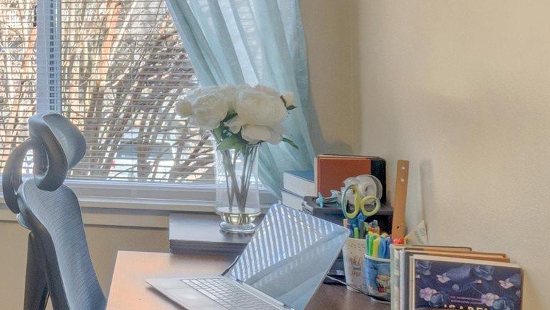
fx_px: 950
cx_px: -281
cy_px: 77
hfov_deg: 24.7
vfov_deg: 18.4
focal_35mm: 65
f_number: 11
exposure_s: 1/20
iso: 400
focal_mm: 10.5
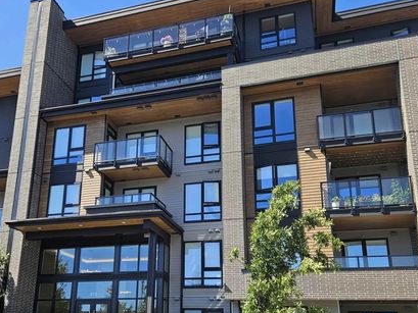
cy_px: 209
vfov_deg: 39.2
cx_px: 162
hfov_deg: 50.9
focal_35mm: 36
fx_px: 435
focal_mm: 5.4
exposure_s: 1/1157
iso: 40
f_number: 1.8
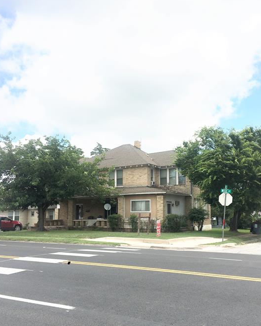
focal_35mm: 33
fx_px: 319
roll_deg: -0.7
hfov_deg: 44.5
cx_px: 138
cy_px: 180
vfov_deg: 54.1
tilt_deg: +5.5
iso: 25
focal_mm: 4.15
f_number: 2.2
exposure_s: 1/2079
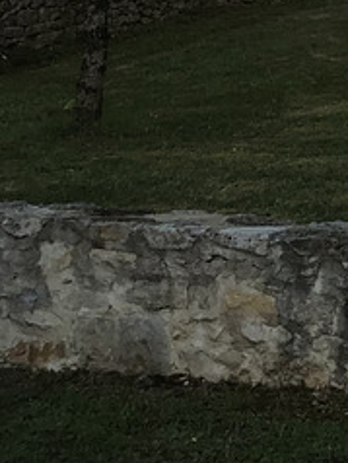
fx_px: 1887
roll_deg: +0.2
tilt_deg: +4.8
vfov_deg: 13.2
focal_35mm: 141
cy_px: -226
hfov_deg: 9.8
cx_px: 712
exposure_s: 1/666
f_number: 1.8
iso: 20
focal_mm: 4
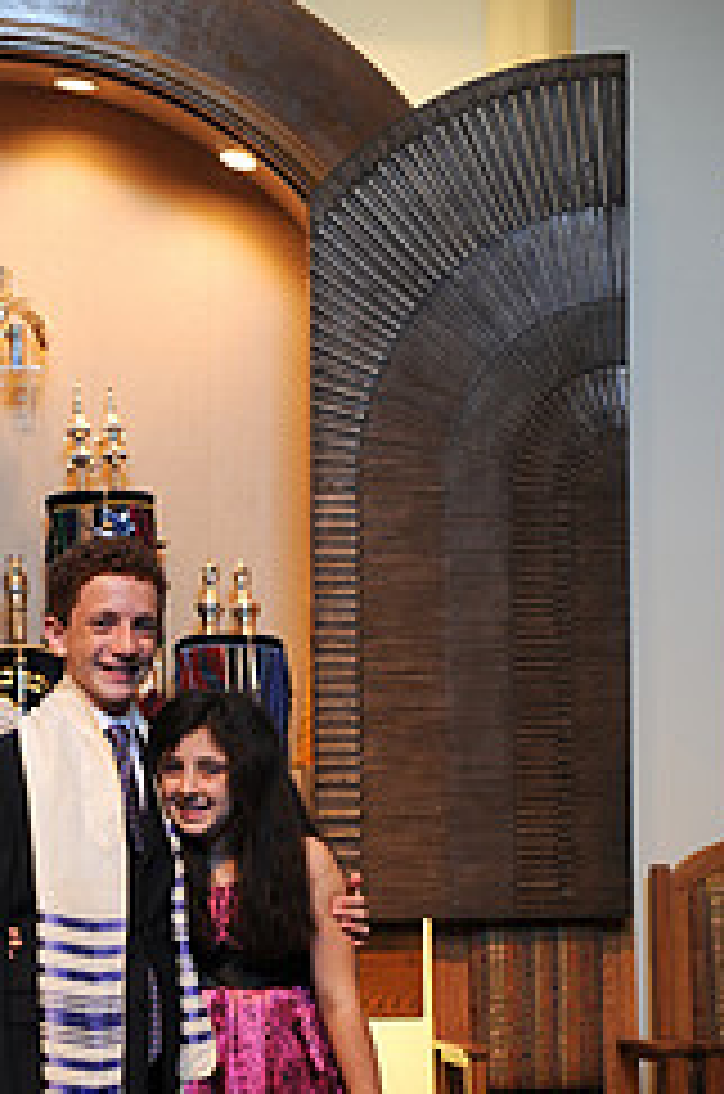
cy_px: 918
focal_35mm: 89
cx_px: 160
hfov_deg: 15.2
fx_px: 2696
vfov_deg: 22.5
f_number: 4.5
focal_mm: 48
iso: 500
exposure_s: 1/50
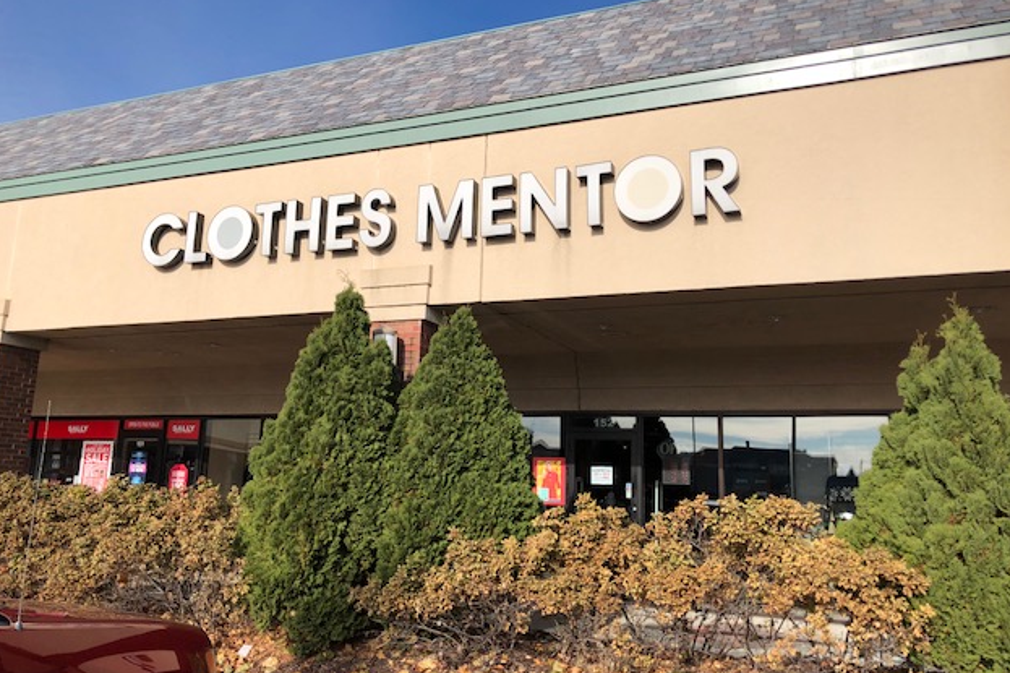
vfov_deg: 42.3
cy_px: 328
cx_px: 509
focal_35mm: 31
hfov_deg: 60.3
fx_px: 869
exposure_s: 1/3247
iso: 25
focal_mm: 3.99
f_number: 1.8
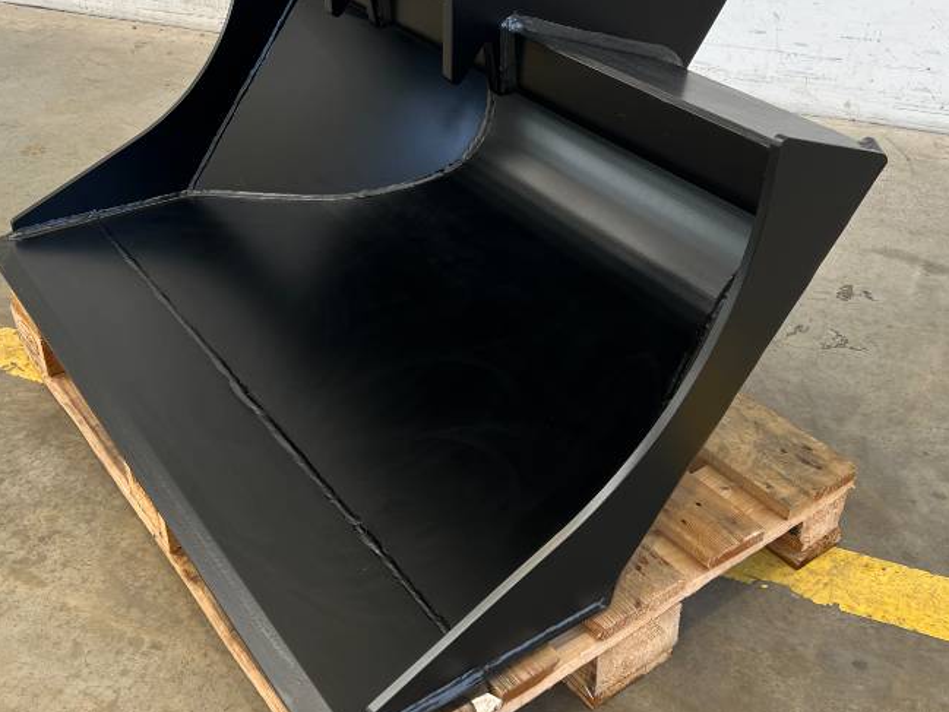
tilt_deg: -34.7
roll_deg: +2.3
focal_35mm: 41
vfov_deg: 35.1
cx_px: 439
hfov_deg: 45.7
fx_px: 1124
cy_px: 323
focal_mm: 5.7
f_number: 1.5
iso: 40
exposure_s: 1/183
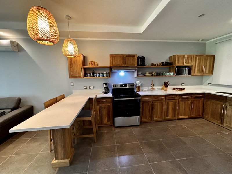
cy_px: 87
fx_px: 94
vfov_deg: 85.7
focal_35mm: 14
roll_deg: +1.4
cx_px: 116
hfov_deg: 102.1
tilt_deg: -7.6
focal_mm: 2.22
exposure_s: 1/60
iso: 640
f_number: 2.2
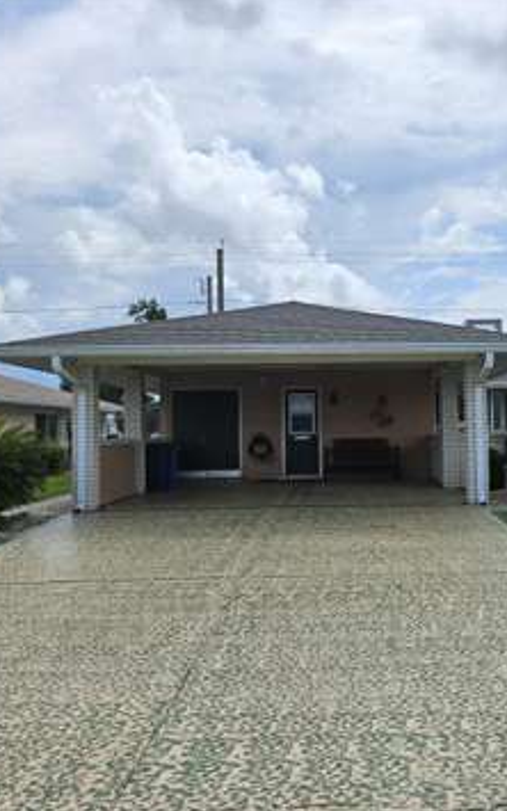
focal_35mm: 33
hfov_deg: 37.5
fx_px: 729
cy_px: 404
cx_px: 370
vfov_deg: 58.1
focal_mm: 5.4
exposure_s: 1/4302
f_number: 1.8
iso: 25
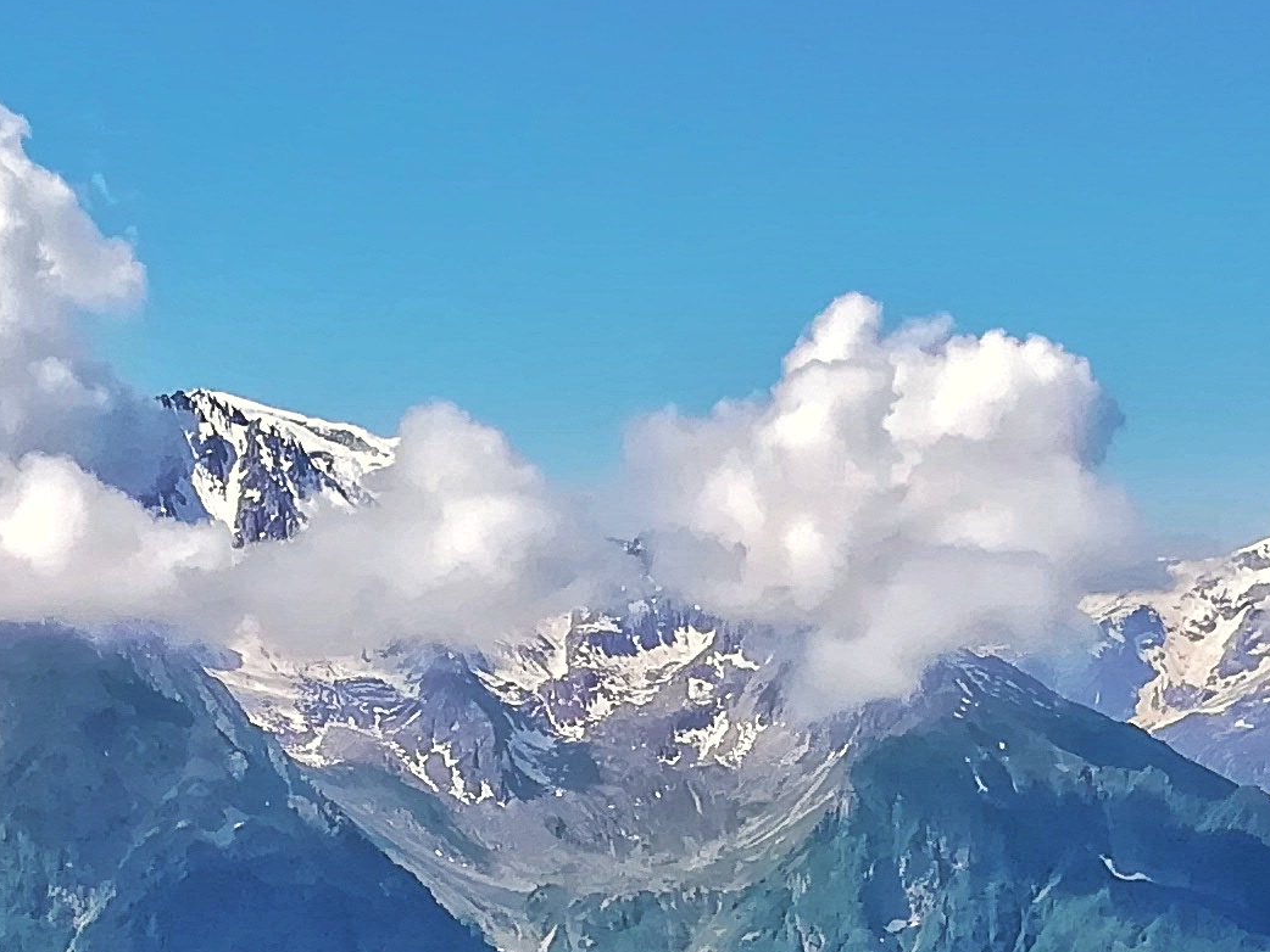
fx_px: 3633
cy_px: 980
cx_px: 678
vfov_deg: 14.7
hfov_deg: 19.8
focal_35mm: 99
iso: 50
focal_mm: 3.83
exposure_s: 1/1018
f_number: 2.2
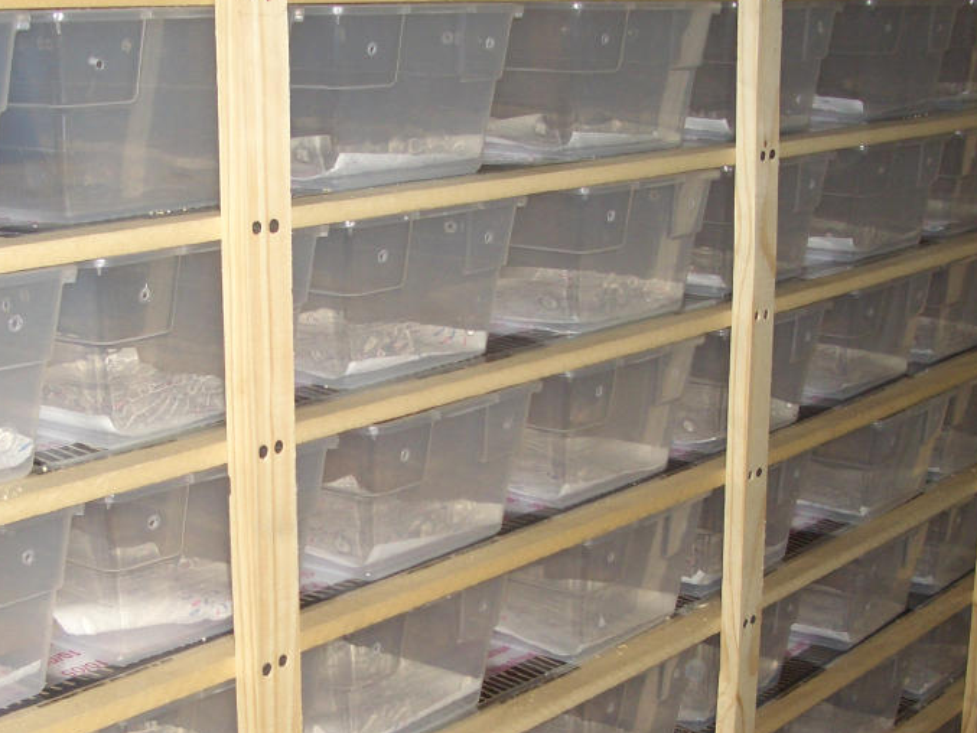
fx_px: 1750
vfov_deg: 23.4
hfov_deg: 31.1
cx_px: 420
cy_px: 558
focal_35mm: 62
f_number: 2.6
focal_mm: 5.8
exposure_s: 1/60
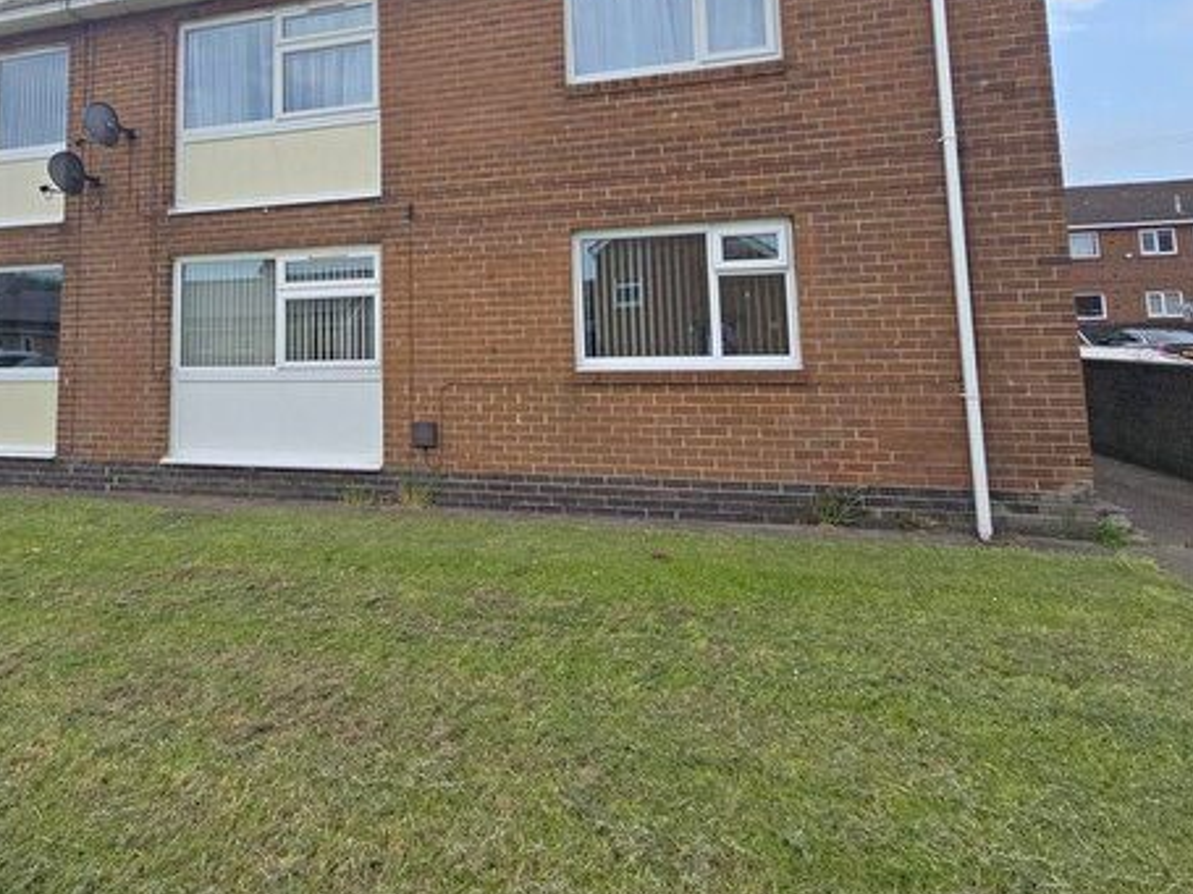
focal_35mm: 20
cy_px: 271
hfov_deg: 80.8
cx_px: 480
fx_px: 689
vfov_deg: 63.6
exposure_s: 1/1989
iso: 50
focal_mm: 2.2
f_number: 2.2
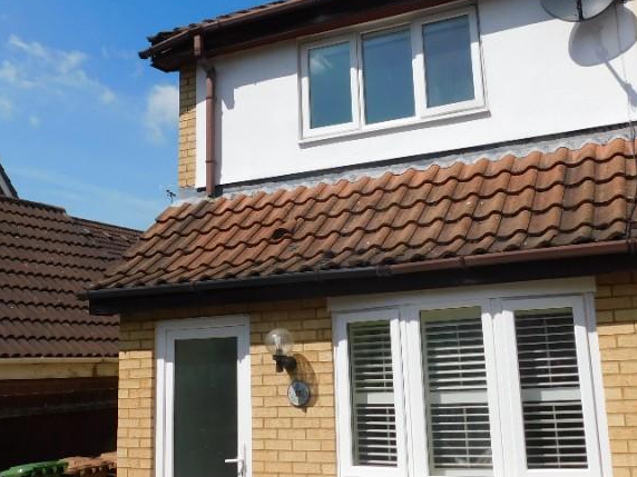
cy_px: 183
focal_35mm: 43
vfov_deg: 33.5
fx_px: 791
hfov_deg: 43.8
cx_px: 314
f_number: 6
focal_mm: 4.1
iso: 125
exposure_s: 1/800
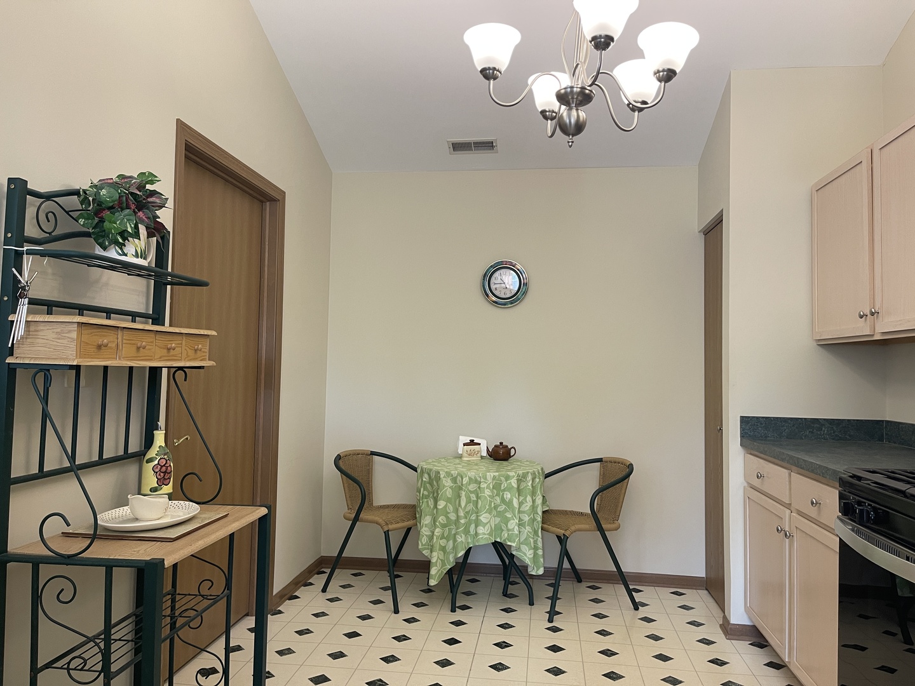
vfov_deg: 54.9
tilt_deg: +1.9
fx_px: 661
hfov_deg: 69.4
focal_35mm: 25
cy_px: 343
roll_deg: -0.8
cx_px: 458
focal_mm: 5.1
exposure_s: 1/60
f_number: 1.6
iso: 100
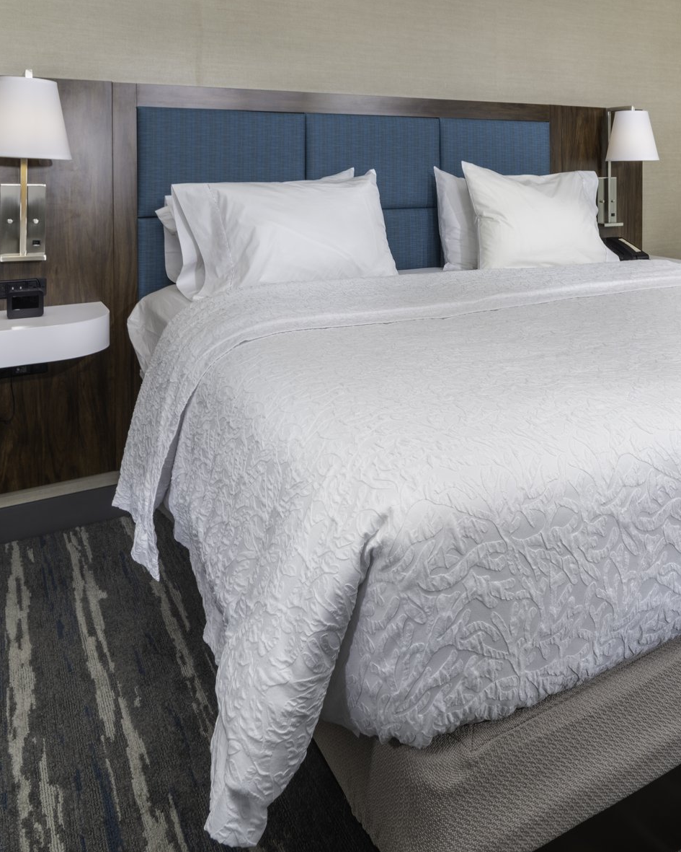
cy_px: 426
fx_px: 680
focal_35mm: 27
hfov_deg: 51.7
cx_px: 479
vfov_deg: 64.1
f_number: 16
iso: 100
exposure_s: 1/15
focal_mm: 19
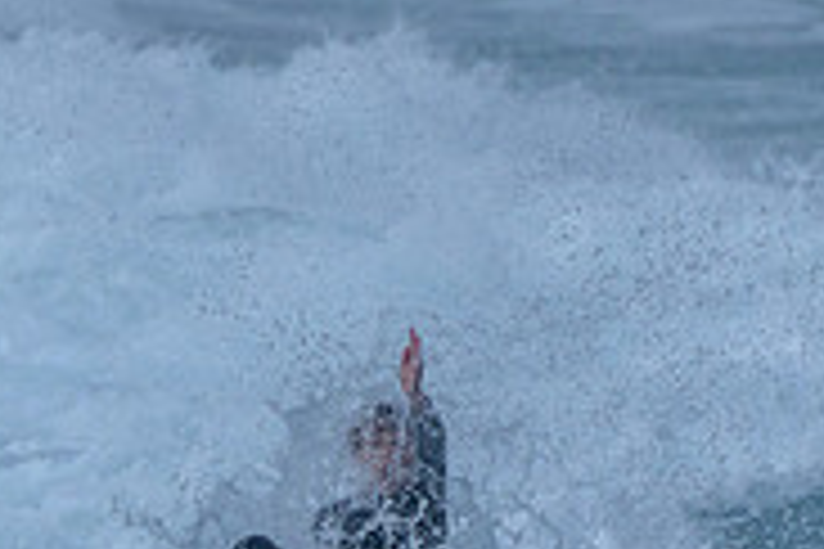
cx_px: 102
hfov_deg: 1.2
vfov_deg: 0.8
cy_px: 766
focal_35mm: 1740
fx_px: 39824
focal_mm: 400
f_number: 10
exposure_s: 1/2000
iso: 500
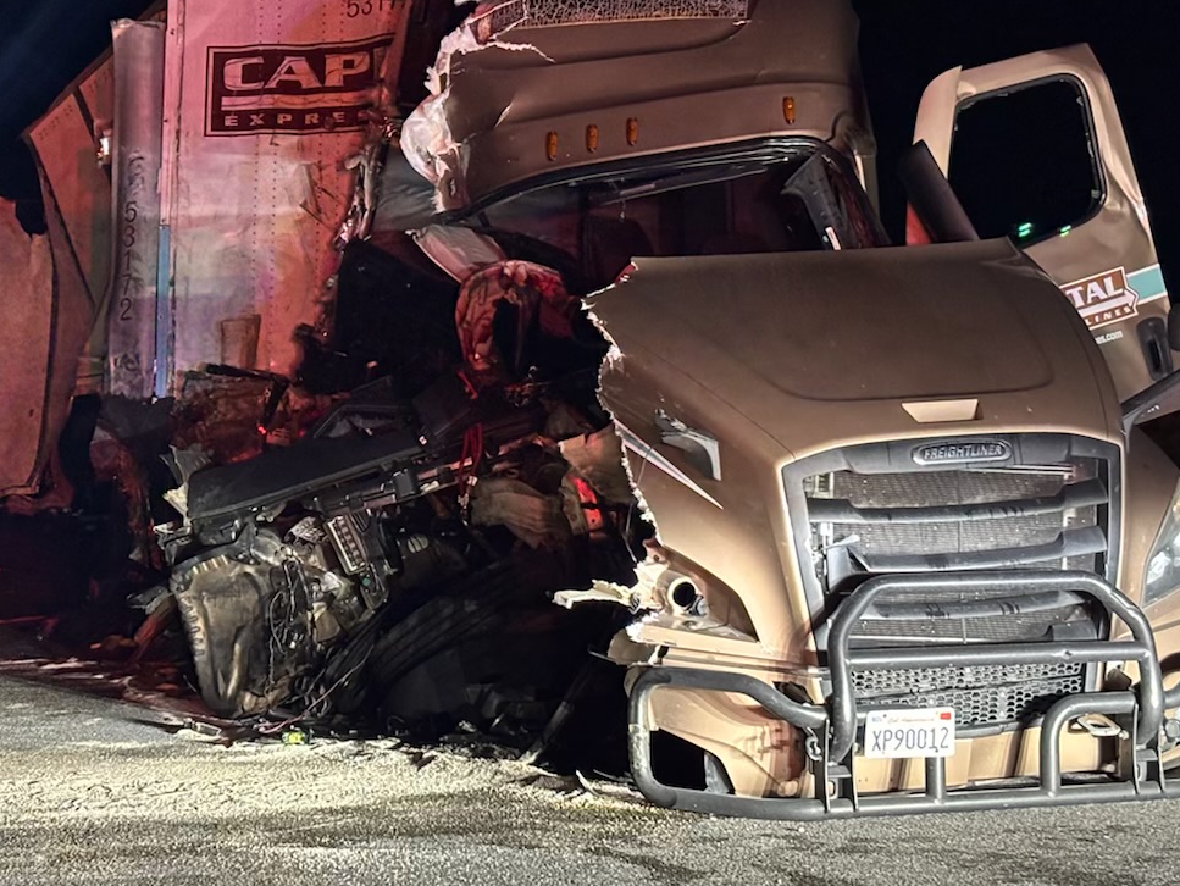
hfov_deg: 22.7
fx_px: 2933
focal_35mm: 86
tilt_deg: +0.6
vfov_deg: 17.1
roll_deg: -0.1
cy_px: 292
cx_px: 411
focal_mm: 5.96
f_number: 1.6
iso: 400
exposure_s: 1/20
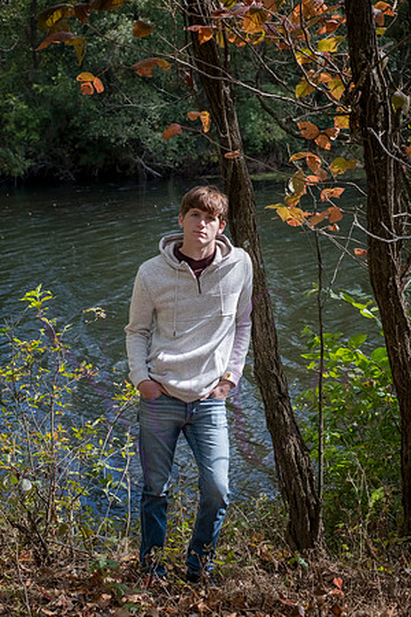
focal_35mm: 80
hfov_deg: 17.1
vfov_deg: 25.4
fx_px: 1370
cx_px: 206
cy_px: 308
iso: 800
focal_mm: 80
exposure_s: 1/640
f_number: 8
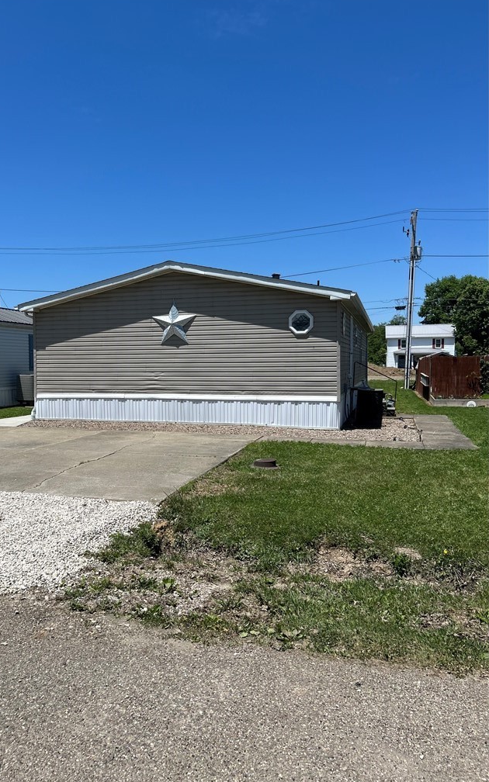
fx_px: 597
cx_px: 192
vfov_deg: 66.5
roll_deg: +0.7
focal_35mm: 28
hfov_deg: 44.3
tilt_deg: -0.7
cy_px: 388
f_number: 1.5
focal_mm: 5.7
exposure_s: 1/6579
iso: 50
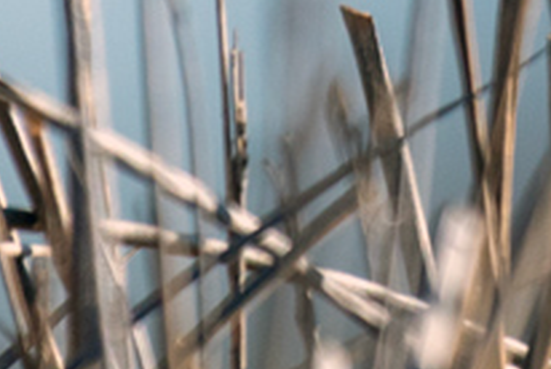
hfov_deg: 0.6
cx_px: 637
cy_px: -390
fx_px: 56159
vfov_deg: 0.4
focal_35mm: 3664
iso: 320
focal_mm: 480
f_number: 5.6
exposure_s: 1/3200
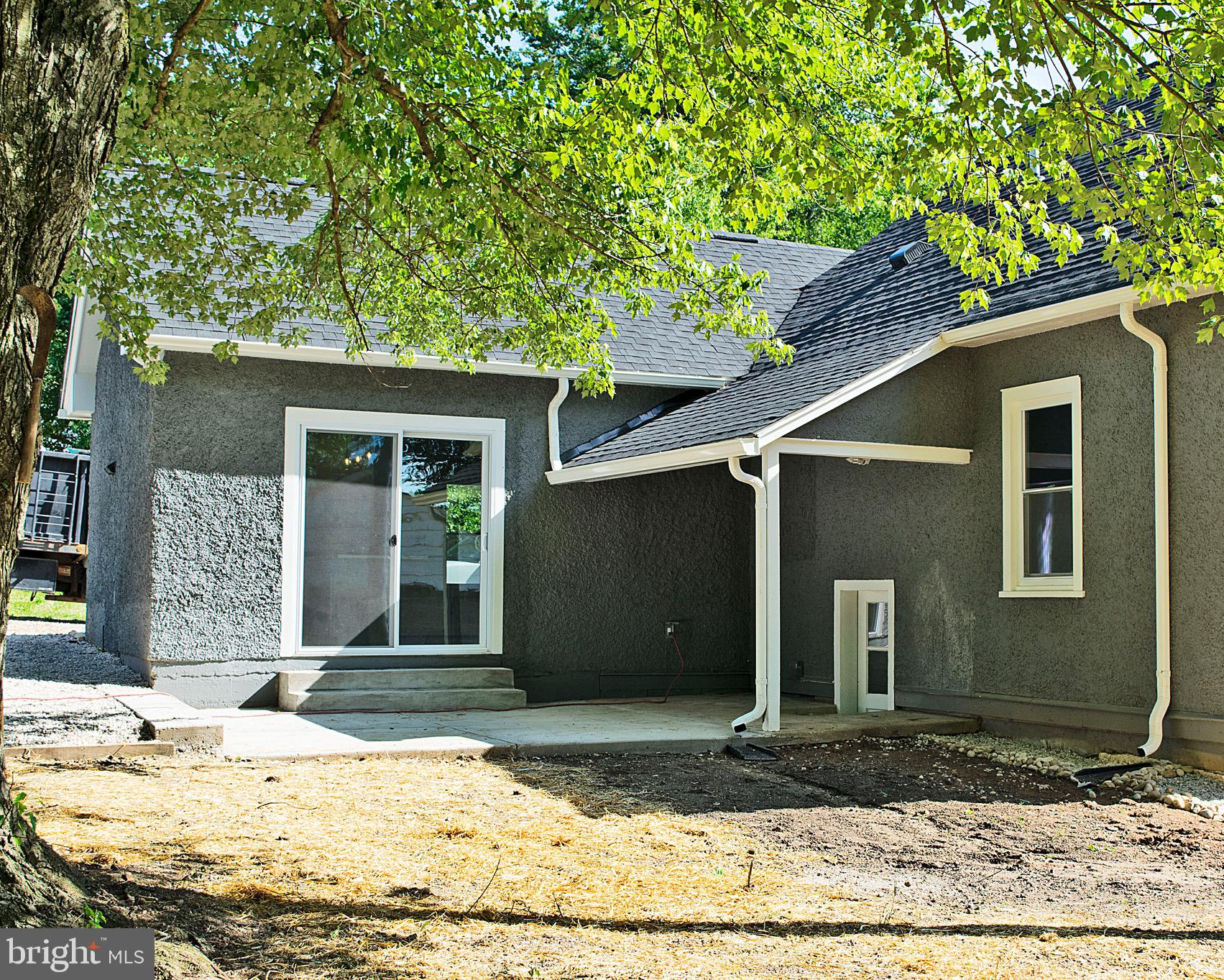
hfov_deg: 41.8
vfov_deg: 34.2
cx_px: 731
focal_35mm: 44
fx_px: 1594
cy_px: 490
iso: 200
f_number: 9
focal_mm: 26
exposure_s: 1/320
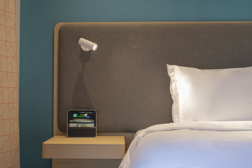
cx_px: 126
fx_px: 350
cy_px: 84
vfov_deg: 27.0
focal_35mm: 50
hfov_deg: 39.6
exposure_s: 1/2.5
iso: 64
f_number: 8
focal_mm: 50
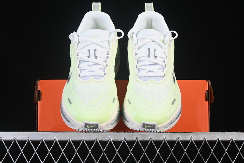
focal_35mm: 75
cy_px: 82
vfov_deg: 18.2
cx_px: 122
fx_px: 508
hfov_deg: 27.0
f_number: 8
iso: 160
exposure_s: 1/80
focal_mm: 50
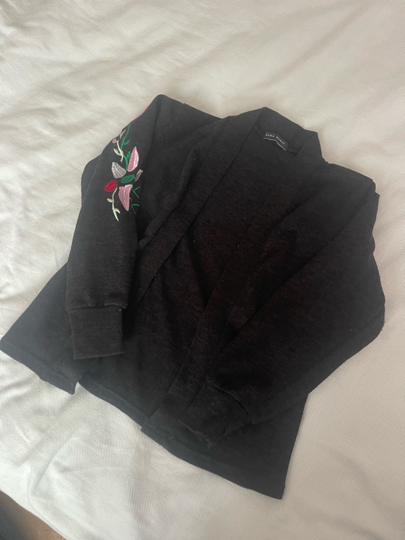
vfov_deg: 69.4
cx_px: 202
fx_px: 390
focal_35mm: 25
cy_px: 270
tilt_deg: -73.6
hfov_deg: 54.9
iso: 500
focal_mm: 5.1
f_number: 1.6
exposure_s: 1/60
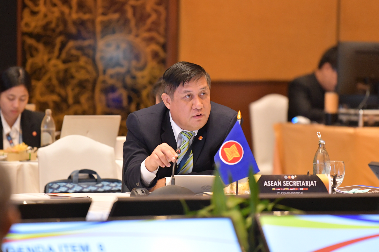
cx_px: 190
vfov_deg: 4.6
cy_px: 126
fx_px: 3157
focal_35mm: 300
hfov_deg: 6.9
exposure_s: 1/125
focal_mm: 200
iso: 3200
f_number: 2.8
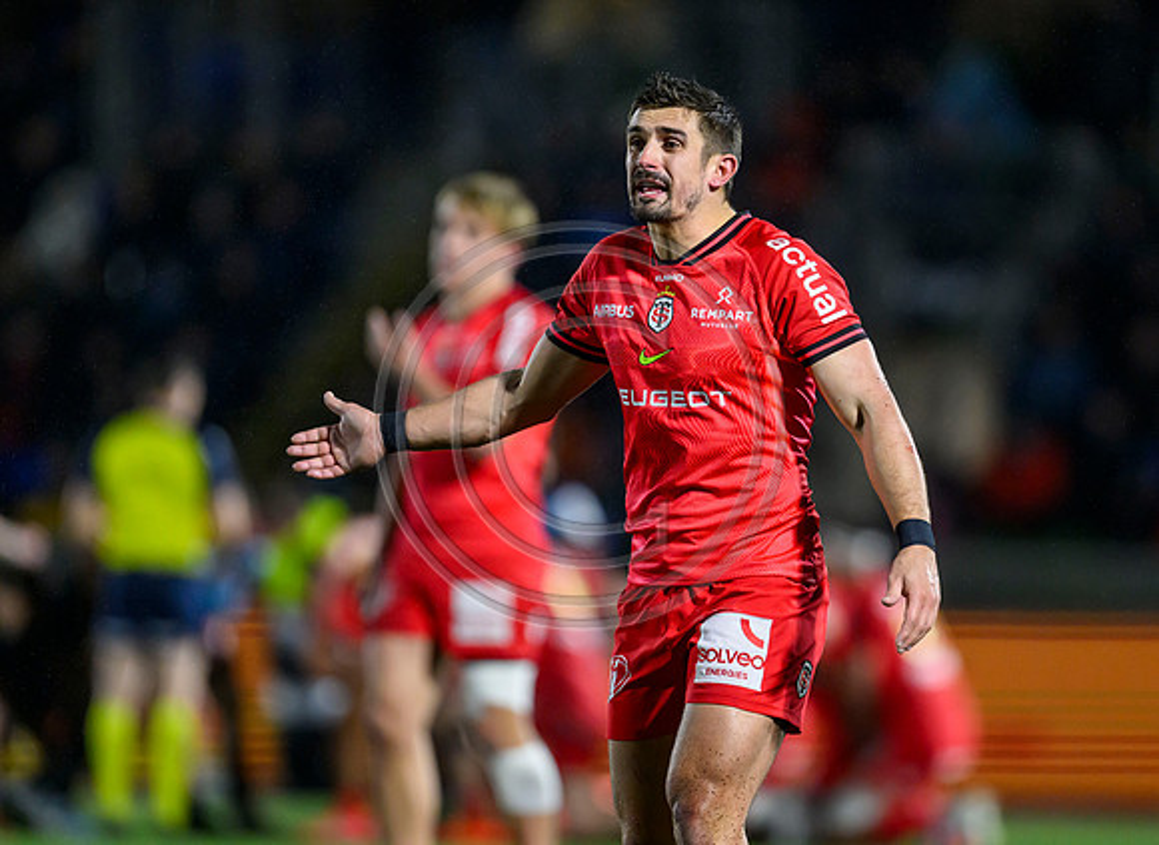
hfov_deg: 4.1
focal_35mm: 485
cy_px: 362
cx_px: 724
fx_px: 16091
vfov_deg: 3.0
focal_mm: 400
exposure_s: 1/2000
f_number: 3.2
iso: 5000
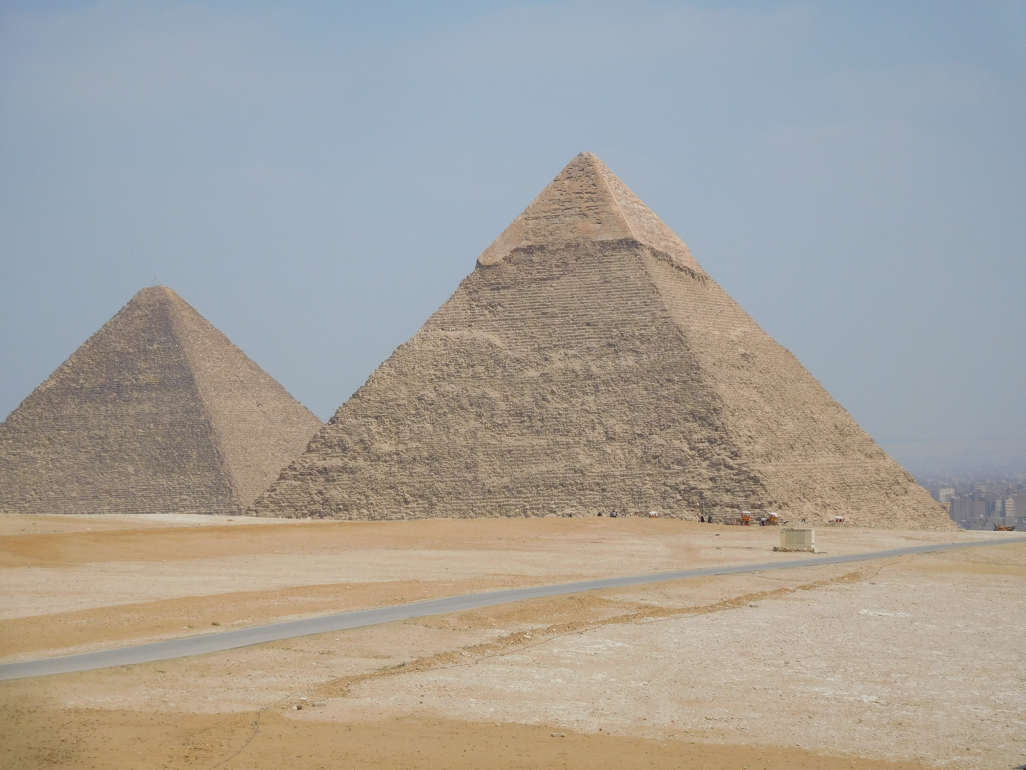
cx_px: 513
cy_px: 385
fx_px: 2964
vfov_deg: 14.8
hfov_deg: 19.6
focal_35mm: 100
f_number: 9.6
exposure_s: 1/400
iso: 125
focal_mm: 17.8
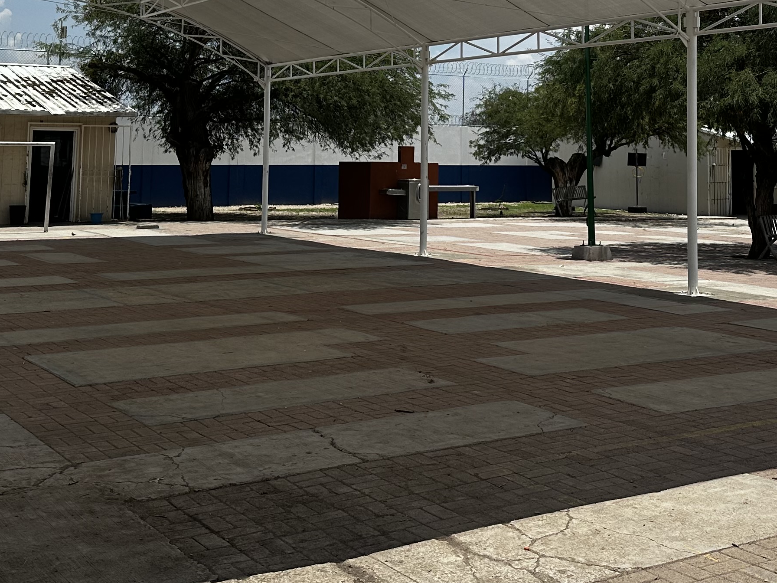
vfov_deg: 26.1
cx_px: 455
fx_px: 1212
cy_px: 47
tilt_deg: +5.1
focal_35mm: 54
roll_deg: -0.8
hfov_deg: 35.5
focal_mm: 6.86
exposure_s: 1/7576
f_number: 1.78
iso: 80
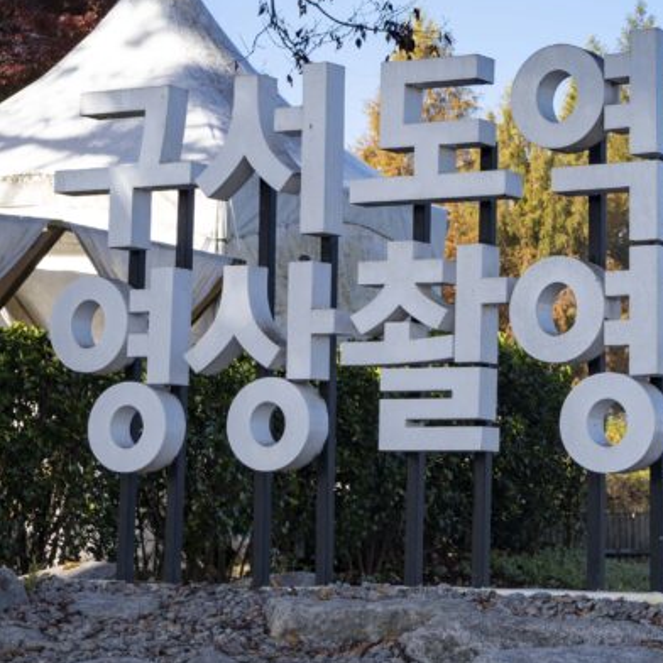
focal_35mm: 111
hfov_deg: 15.5
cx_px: 621
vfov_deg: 15.7
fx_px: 2405
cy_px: 205
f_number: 10
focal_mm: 50
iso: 100
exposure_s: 1/100
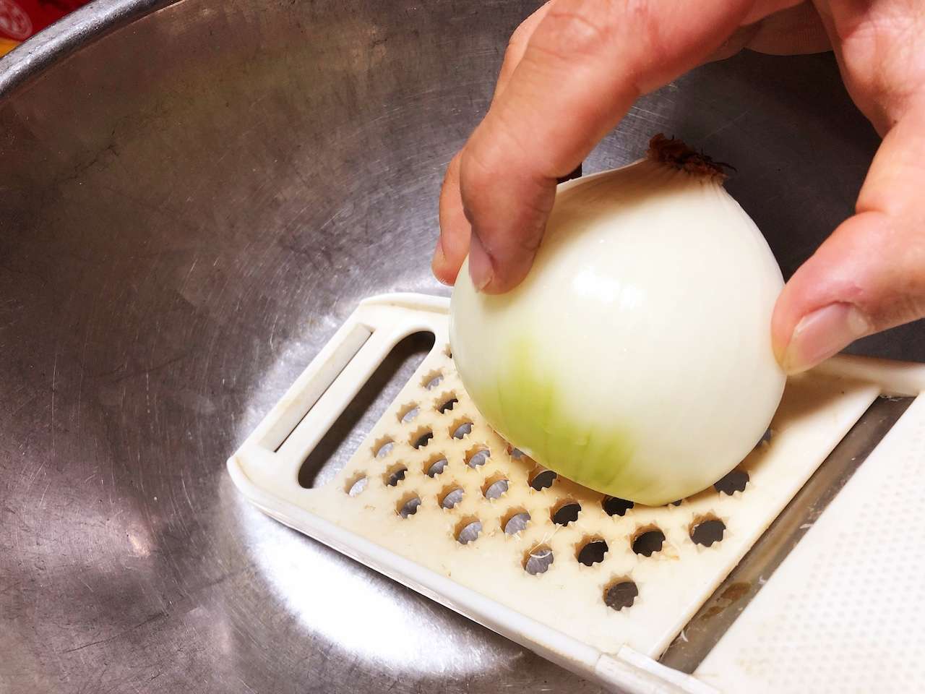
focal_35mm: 28
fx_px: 748
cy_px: 347
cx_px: 462
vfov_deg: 49.7
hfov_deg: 63.4
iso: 32
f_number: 1.8
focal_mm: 4
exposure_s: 1/33
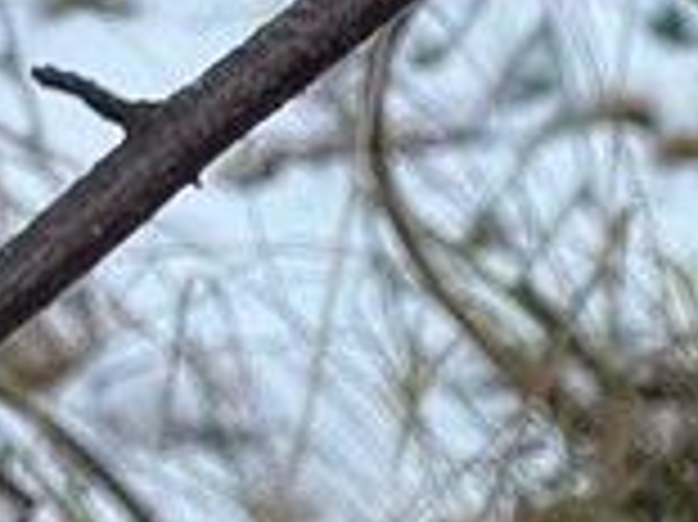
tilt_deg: -31.8
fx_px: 2700
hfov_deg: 11.5
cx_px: 1783
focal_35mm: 134
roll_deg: +1.2
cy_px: 1233
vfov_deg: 9.8
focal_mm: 5.7
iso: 250
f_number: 1.5
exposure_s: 1/60
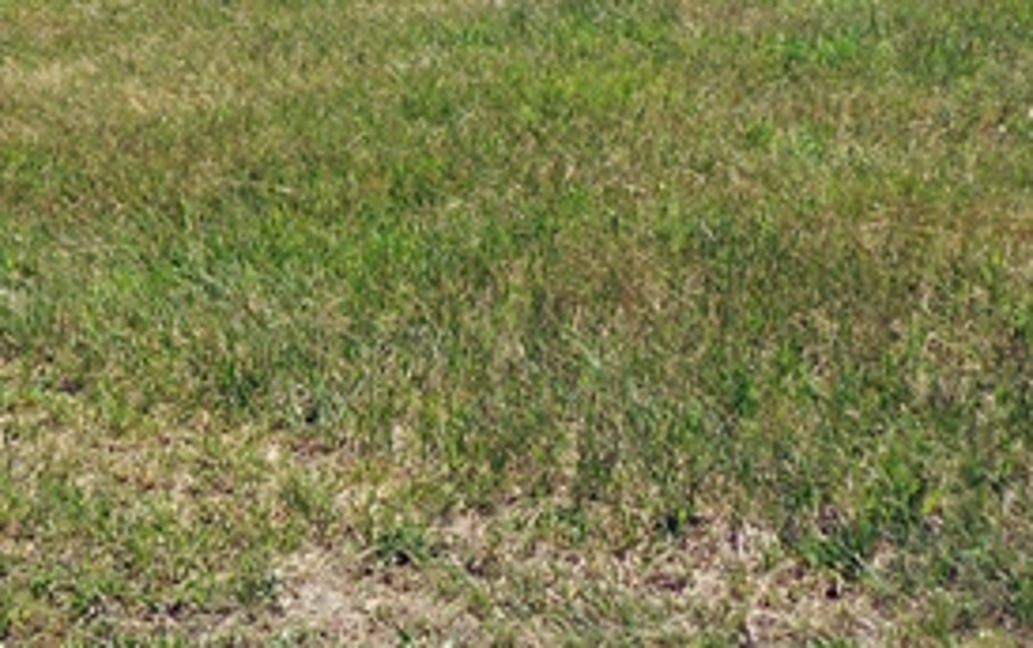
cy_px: -162
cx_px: 347
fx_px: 2340
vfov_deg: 15.1
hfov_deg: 24.8
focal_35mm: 83
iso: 80
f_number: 2.9
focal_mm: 5.7
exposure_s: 1/640
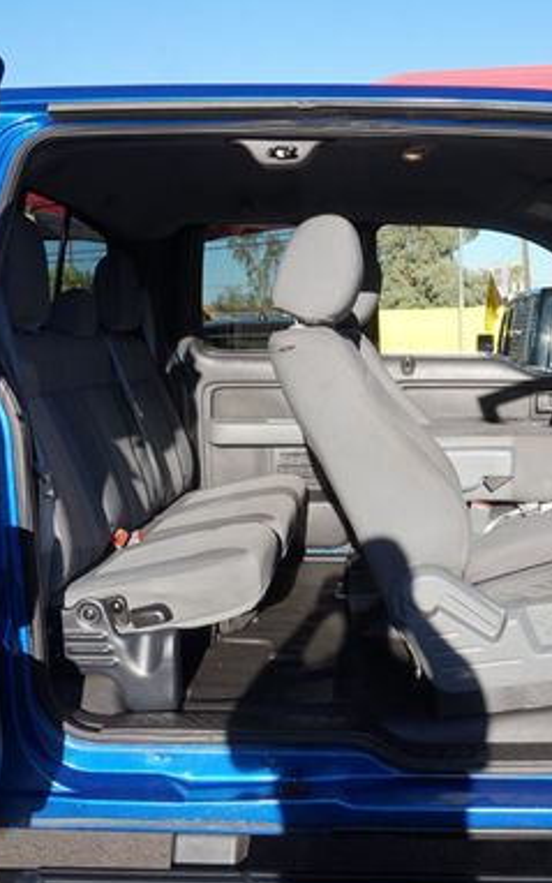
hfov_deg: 31.2
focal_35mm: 41
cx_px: 333
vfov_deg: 48.1
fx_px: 986
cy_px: 483
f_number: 9
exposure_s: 1/100
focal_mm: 16
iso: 100
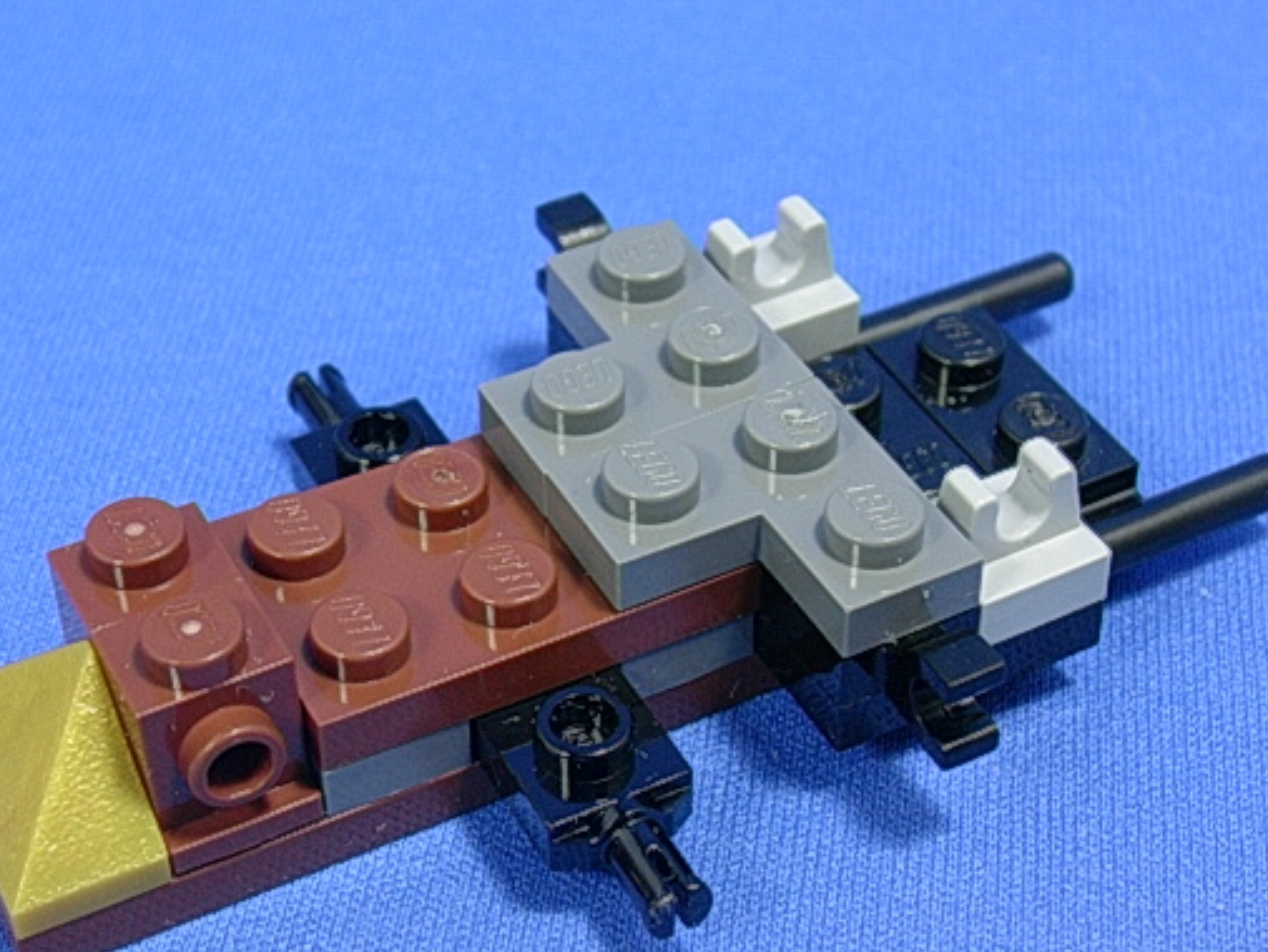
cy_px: 538
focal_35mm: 76
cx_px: 593
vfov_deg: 19.4
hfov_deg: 25.6
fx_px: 2785
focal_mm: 9
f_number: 3.4
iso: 70
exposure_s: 1/14.6
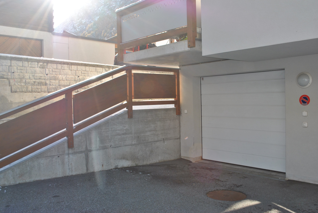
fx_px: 292
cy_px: 106
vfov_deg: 40.1
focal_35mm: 33
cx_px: 159
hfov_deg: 57.2
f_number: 6.3
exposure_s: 1/200
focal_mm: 22
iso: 100
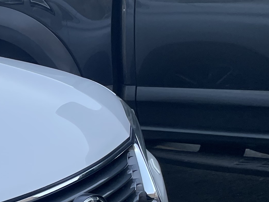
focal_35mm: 100
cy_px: 231
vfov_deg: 14.4
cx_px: -205
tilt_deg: -15.8
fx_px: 777
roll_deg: +6.3
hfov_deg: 16.6
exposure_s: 1/2053
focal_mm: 4.2
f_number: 1.6
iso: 32
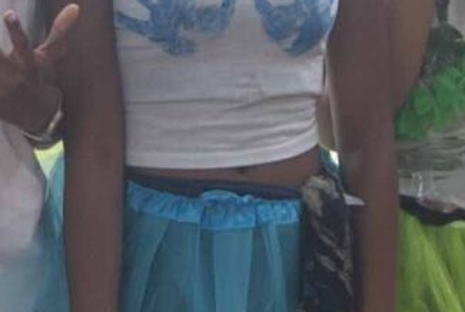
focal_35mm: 307
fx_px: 3973
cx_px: 67
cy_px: -142
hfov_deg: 6.7
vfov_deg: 4.5
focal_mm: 26
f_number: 4.2
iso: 200
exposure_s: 1/60
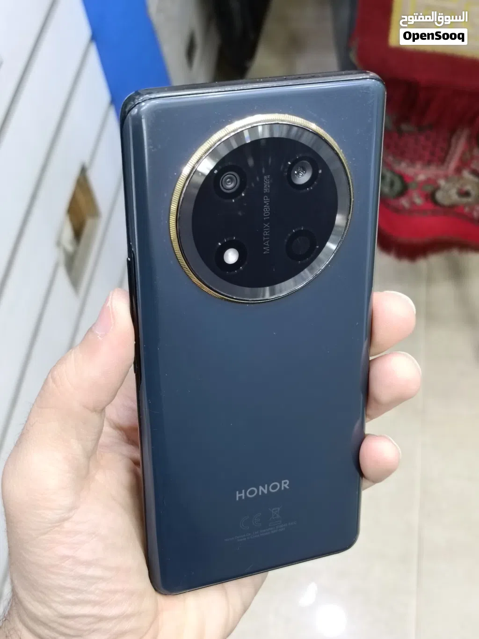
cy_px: 320
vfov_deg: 38.2
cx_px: 240
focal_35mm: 50
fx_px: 922
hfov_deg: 29.1
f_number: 1.7
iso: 400
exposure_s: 1/50
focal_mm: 4.7
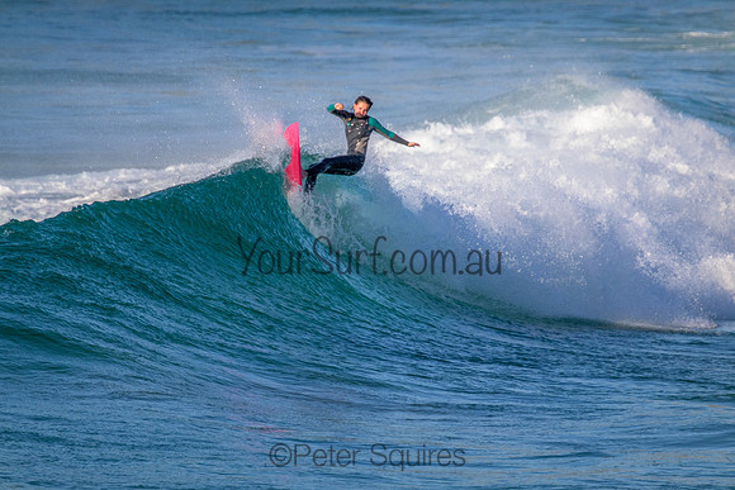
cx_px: 368
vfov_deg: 1.7
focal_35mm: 800
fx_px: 16336
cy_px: 245
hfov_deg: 2.6
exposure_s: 1/2000
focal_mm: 800
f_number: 11
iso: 1600
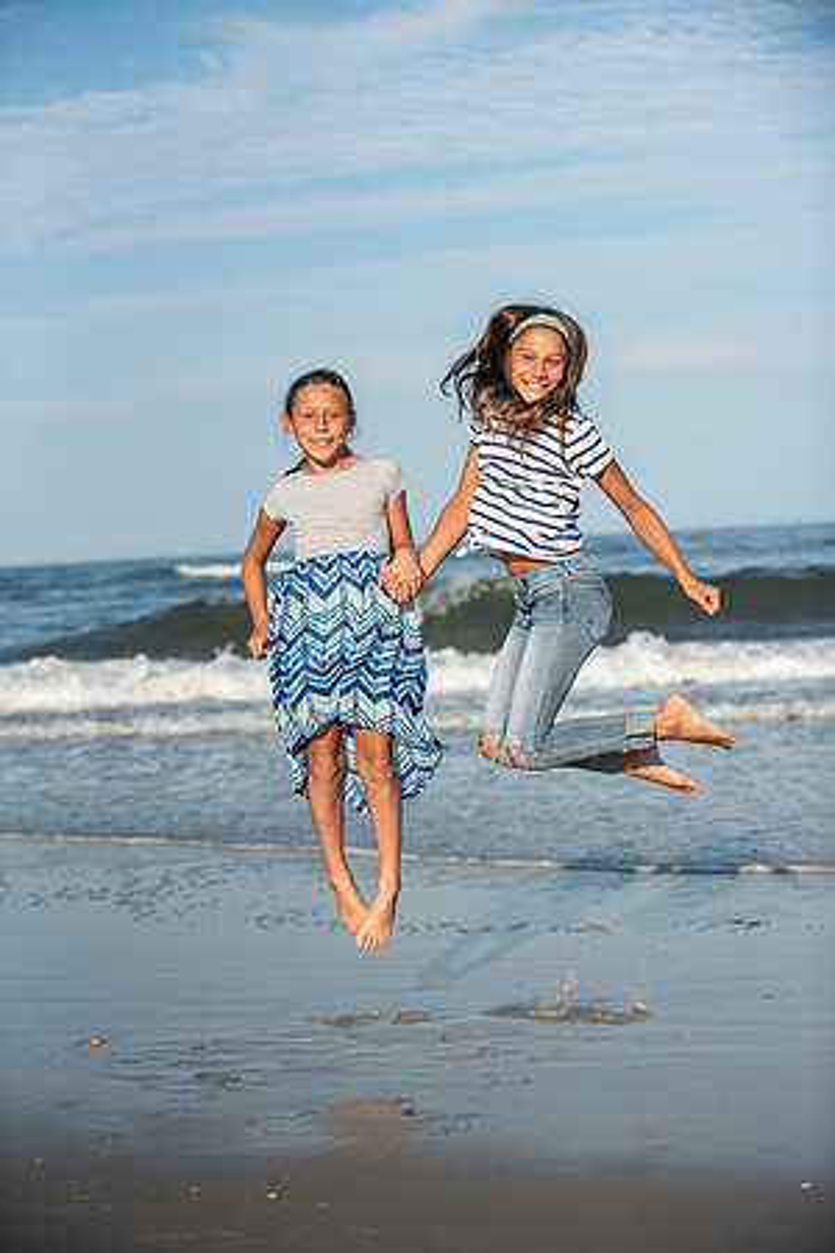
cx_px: 418
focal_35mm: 70
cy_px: 626
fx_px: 2435
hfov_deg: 19.5
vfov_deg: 28.8
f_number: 3.5
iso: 250
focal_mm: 70
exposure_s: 1/4000
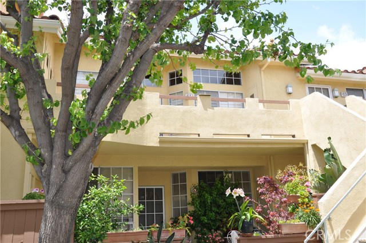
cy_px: 122
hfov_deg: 57.3
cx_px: 183
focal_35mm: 33
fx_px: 335
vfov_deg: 39.9
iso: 200
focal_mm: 22
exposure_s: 1/200
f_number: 9
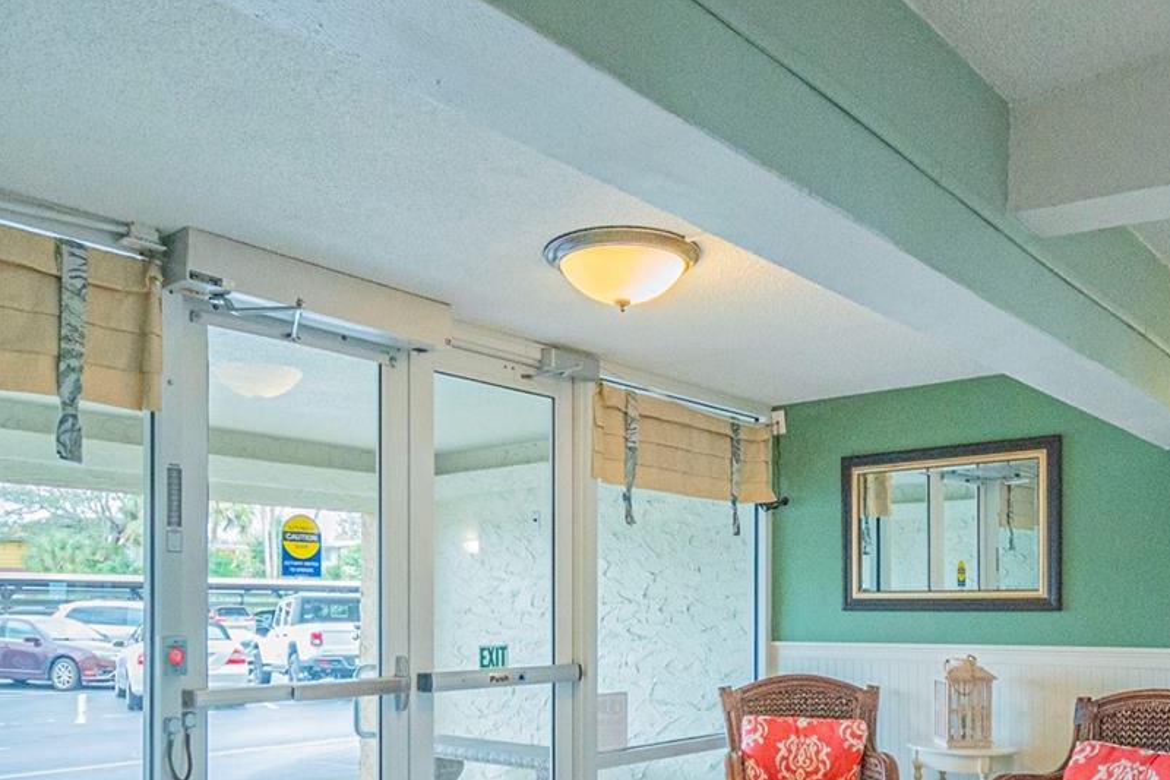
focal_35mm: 30
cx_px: 630
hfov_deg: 61.9
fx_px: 975
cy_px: 613
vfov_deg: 41.9
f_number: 4.5
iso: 1100
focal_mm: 10
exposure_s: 1/125
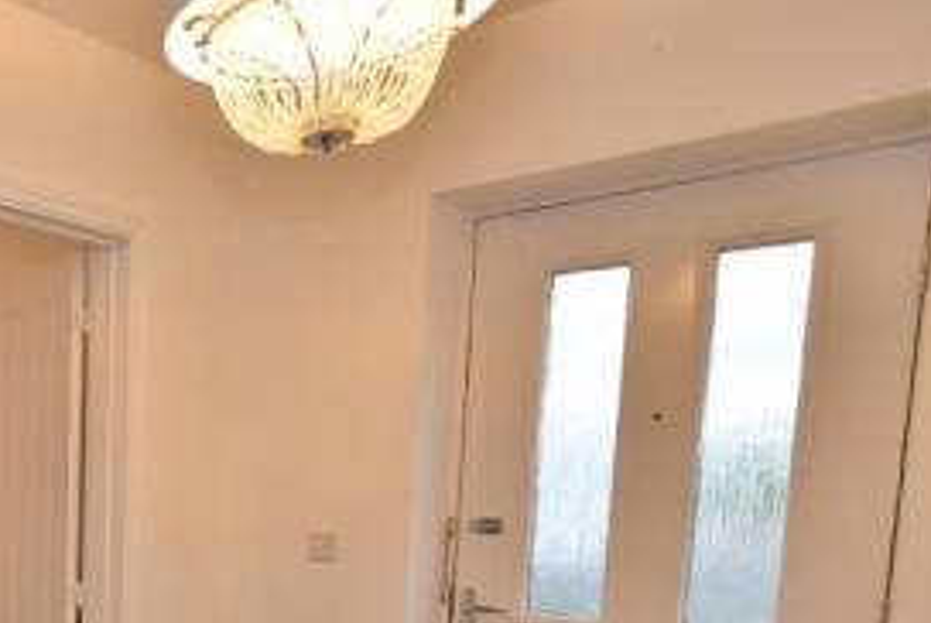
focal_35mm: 36
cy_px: 608
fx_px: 932
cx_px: -67
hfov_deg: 42.9
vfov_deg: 34.0
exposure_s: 1/125
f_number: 5.6
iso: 800
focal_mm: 10
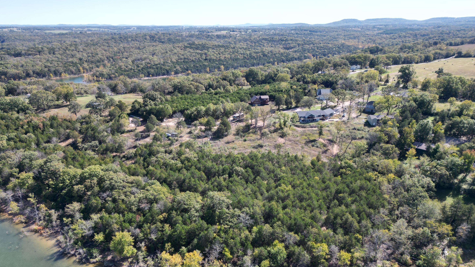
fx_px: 340
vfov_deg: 42.7
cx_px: 230
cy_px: 161
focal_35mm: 27
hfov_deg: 69.8
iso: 140
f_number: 1.7
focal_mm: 6.72
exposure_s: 1/1600
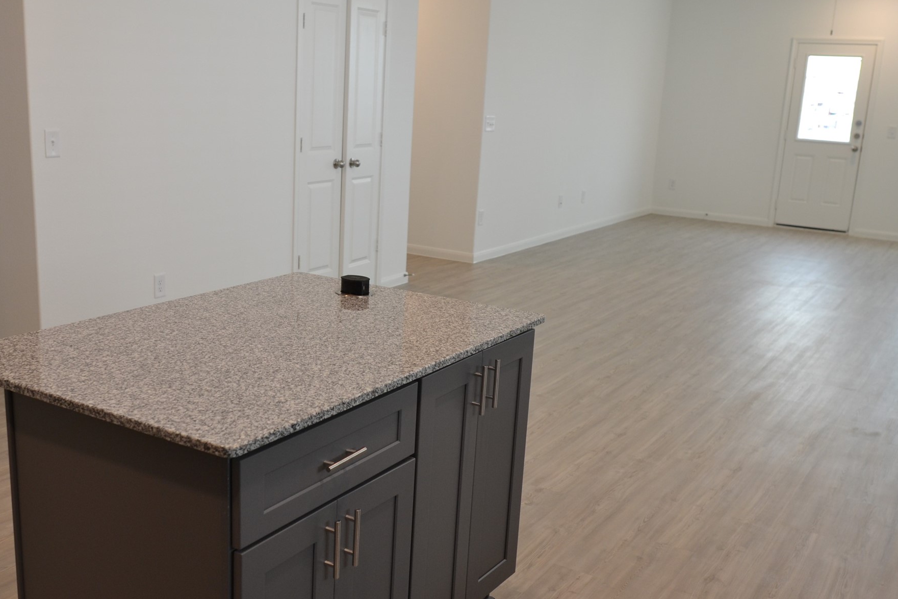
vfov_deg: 35.9
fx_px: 923
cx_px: 388
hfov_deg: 51.7
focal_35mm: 37
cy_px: 339
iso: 400
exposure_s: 1/60
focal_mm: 20
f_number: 3.2
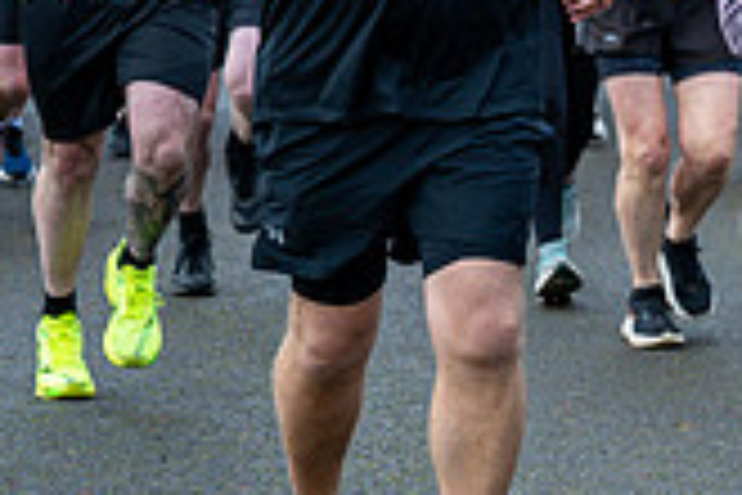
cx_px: 1156
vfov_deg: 5.6
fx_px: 5070
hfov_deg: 8.2
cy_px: 47
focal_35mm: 246
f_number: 2.8
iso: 560
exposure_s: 1/1250
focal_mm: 70
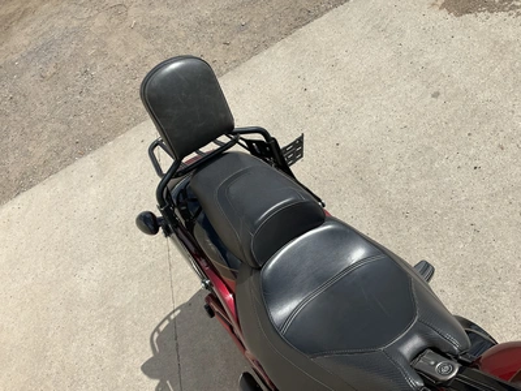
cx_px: 260
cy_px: 196
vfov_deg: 48.2
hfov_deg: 61.7
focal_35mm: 29
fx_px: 436
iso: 25
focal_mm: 3
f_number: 1.8
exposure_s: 1/3125
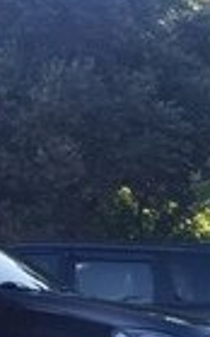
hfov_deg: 8.7
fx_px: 1287
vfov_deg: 14.2
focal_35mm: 140
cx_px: 456
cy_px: 466
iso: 64
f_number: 1.9
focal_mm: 3.7
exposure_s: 1/295
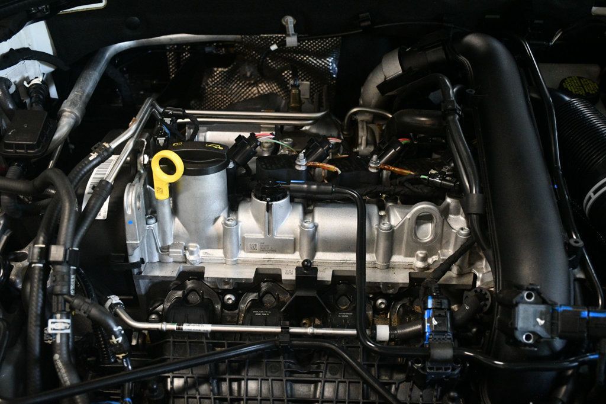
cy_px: 202
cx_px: 303
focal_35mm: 45
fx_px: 757
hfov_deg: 43.6
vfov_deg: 29.8
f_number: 4
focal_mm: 30
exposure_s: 1/100
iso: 3200
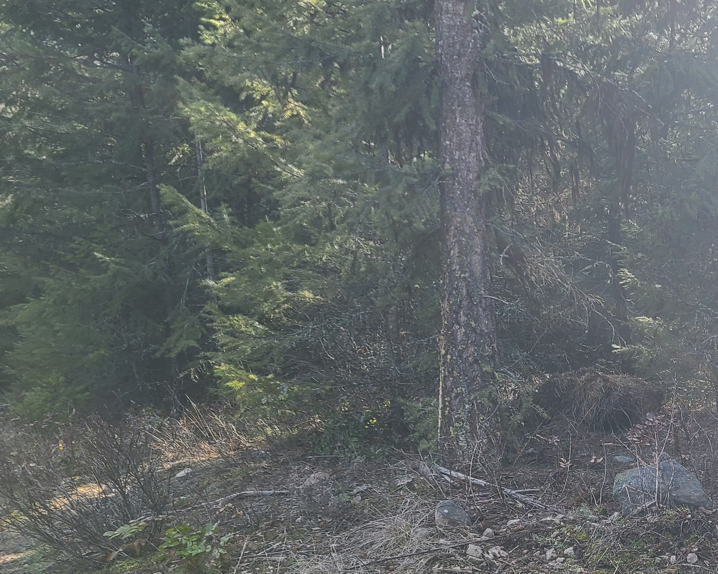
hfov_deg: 31.1
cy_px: 353
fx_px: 1169
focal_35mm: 55
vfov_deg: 27.5
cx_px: 752
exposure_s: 1/324
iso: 40
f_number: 1.8
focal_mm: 5.4
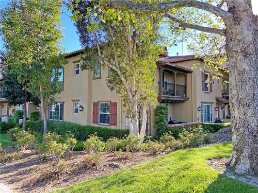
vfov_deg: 53.1
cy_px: 96
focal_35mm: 26
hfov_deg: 67.3
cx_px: 129
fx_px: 194
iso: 32
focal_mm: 4.25
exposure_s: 1/436
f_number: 1.8
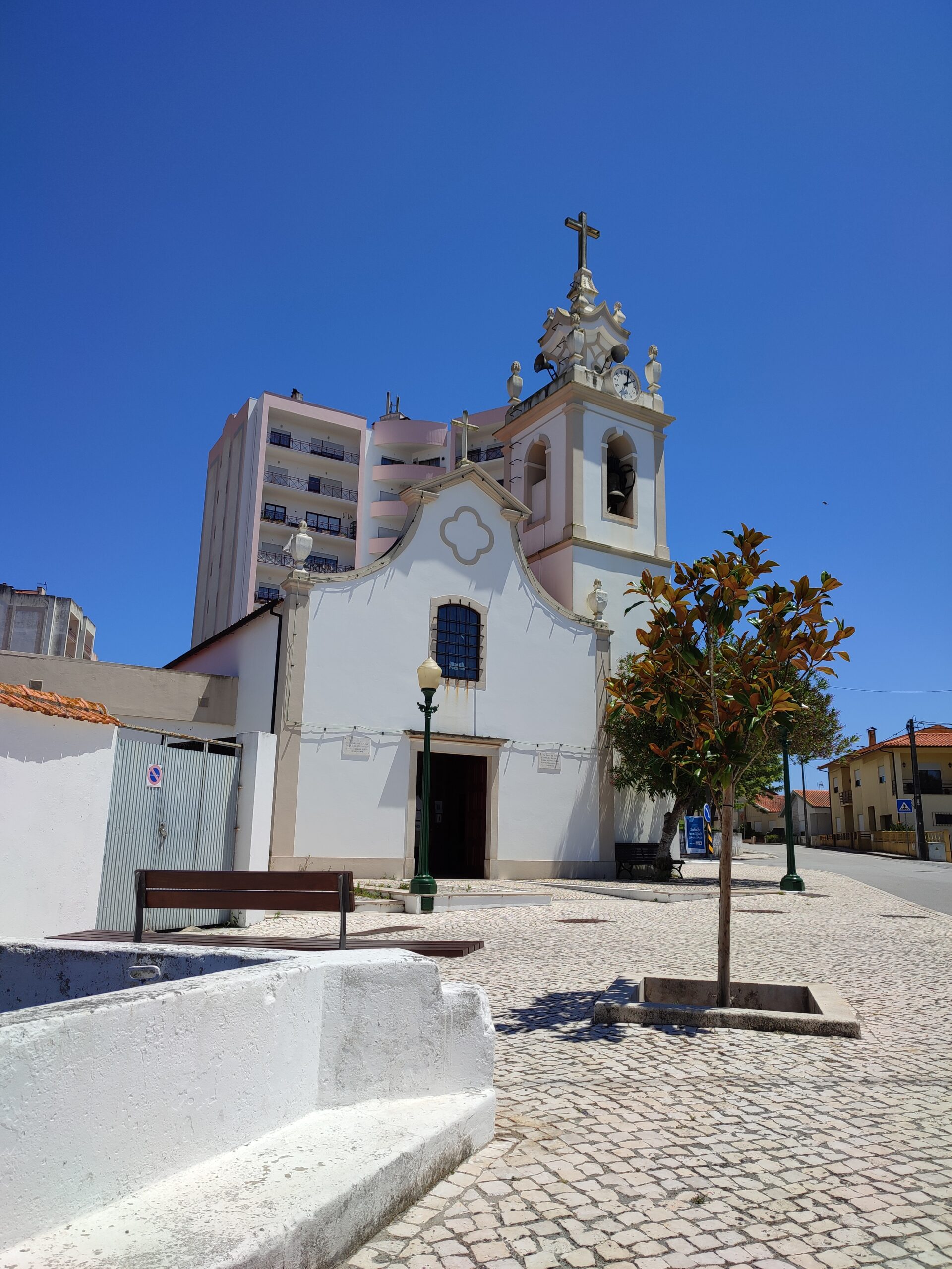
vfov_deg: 69.4
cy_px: 634
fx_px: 917
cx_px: 476
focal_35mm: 25
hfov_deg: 54.9
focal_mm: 6.04
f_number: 1.9
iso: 50
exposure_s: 1/1362
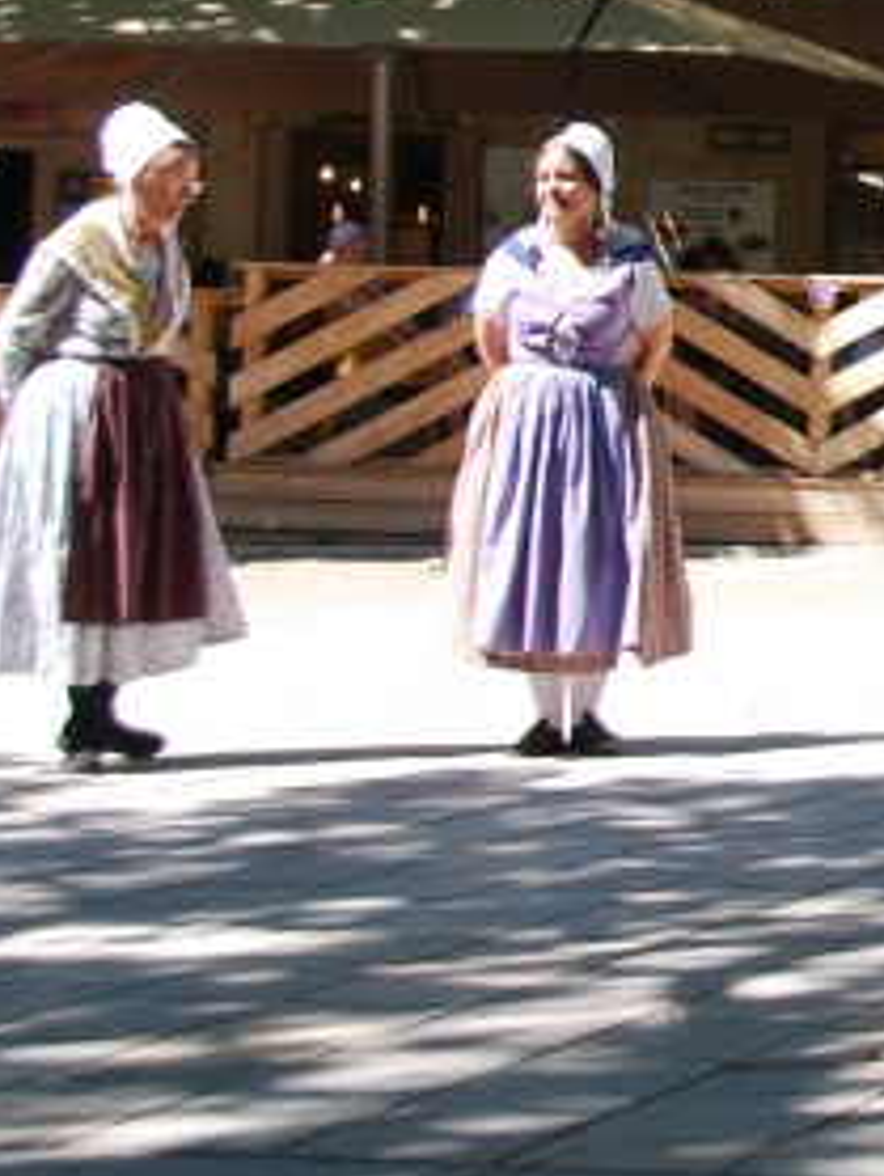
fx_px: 4114
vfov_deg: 16.2
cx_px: 1671
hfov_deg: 11.3
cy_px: 262
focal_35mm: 121
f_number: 6.3
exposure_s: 1/160
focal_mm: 26
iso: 100
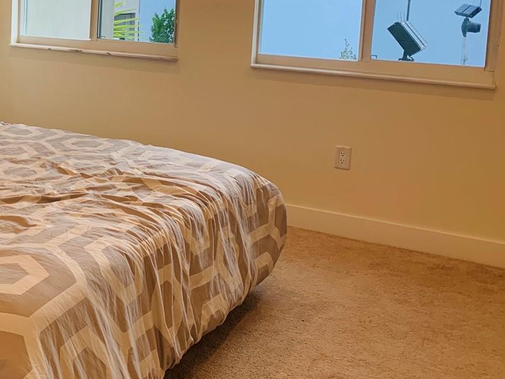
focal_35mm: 53
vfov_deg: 26.9
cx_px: 8
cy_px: 65
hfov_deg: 33.3
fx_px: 773
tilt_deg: -6.5
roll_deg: -2.1
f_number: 1.8
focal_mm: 4.25
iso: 50
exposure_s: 1/120
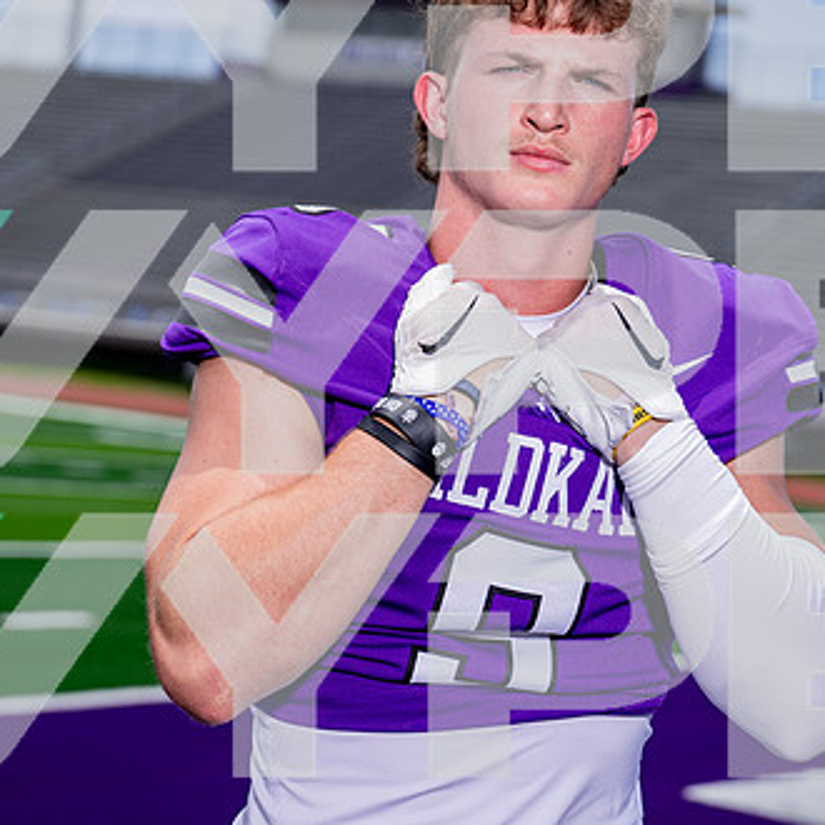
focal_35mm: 109
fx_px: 2939
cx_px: 388
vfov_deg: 16.0
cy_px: 344
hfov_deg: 16.0
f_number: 4
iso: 100
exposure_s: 1/1250
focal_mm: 70
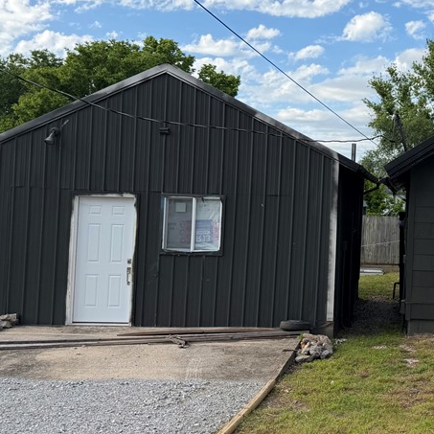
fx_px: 681
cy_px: 166
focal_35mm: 48
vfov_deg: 35.2
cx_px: 454
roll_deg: -2.0
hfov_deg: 32.0
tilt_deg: +2.4
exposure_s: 1/3021
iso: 80
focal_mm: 6.76
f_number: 1.78
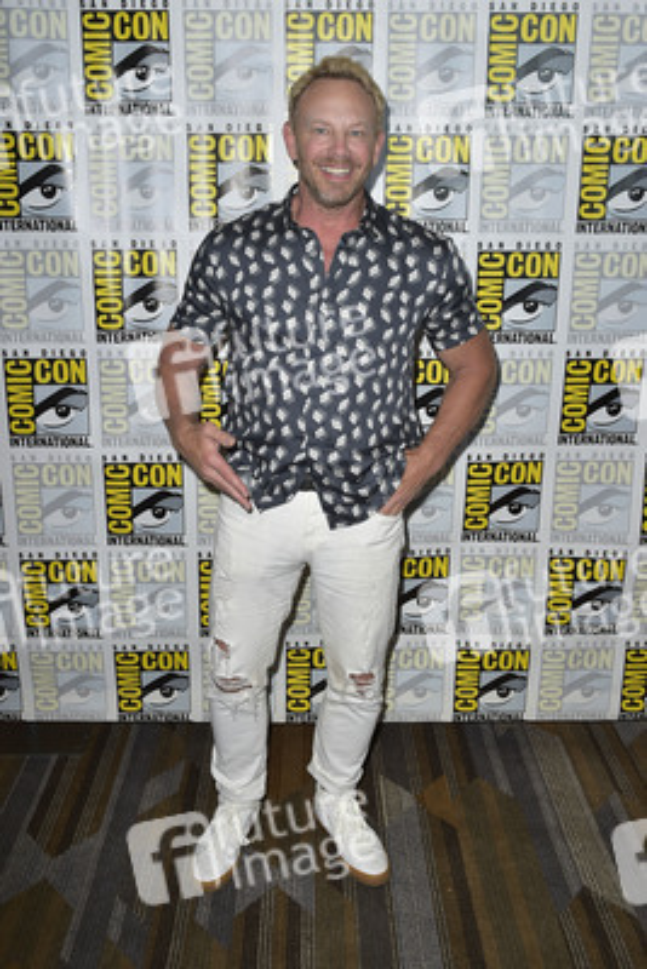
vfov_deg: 60.3
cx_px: 324
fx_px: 835
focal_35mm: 31
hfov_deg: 42.4
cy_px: 484
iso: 250
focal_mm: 31
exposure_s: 1/250
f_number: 6.3
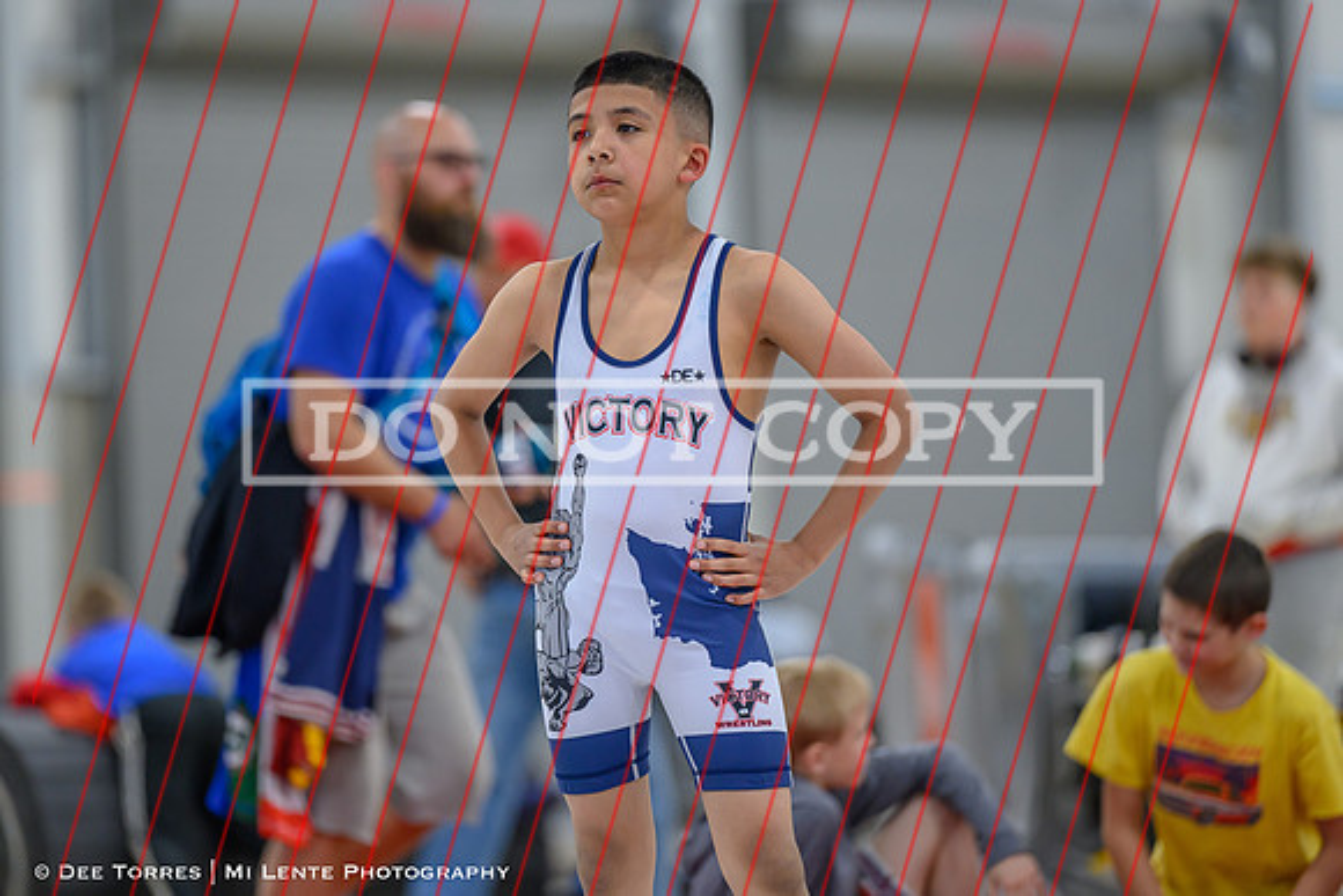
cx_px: 658
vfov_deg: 5.5
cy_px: 347
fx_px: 9342
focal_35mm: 250
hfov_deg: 8.2
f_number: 2.8
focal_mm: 200
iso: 1400
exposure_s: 1/640
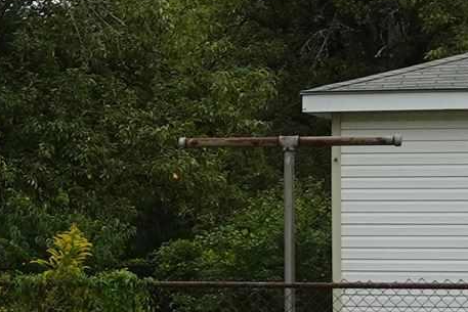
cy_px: 230
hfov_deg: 7.6
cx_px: -863
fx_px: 3147
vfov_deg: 5.7
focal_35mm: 242
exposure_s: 1/250
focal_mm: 13.76
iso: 125
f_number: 5.6
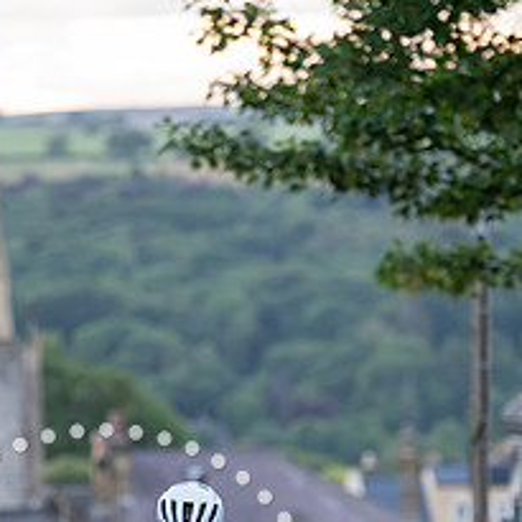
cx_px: 150
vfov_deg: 6.1
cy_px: 446
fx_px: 4862
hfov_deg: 6.1
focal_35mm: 285
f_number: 3.2
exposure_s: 1/640
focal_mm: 153
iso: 1600
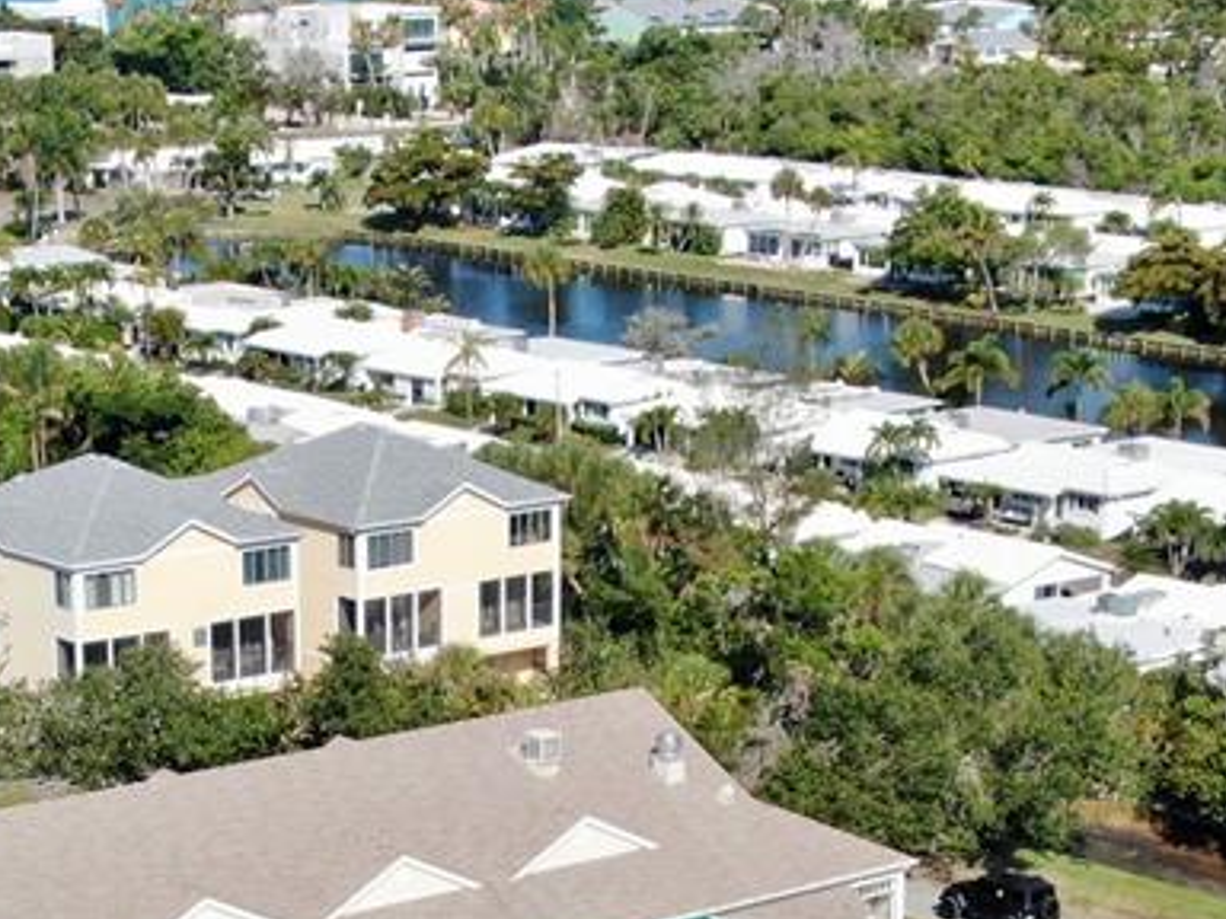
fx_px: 3683
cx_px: 421
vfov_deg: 14.0
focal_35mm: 104
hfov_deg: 18.8
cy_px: 954
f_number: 3.4
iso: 100
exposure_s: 1/1000
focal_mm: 6.77
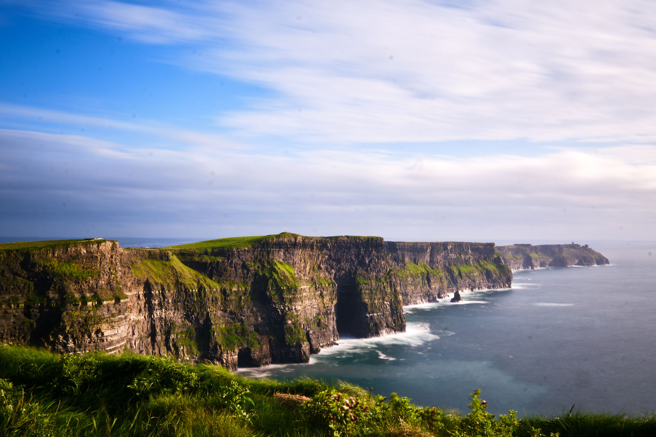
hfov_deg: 60.3
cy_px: 218
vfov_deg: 42.3
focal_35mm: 31
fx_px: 565
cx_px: 328
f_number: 22
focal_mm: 20.9
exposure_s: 30
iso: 80
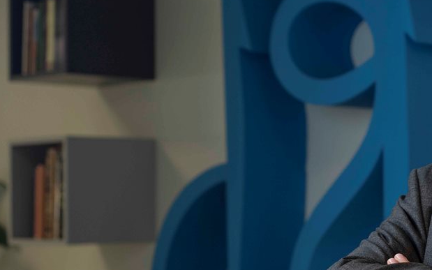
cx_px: 416
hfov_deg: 20.4
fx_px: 1166
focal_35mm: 99
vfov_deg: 13.2
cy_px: 170
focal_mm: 50
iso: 400
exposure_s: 1/160
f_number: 2.8
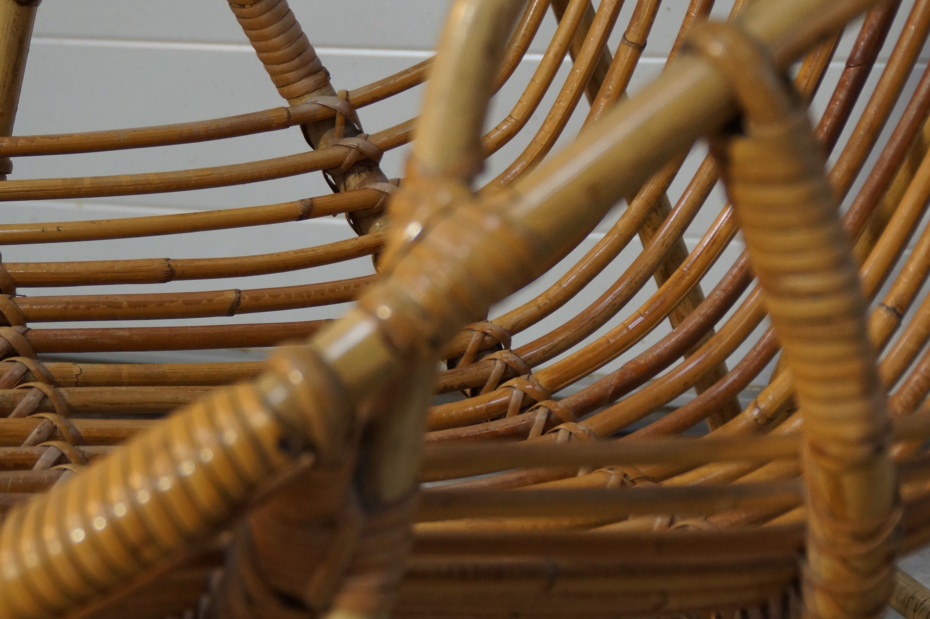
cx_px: 519
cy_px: 409
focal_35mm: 92
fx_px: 2375
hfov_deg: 22.1
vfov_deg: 14.8
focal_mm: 40
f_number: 4.5
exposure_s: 1/80
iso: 800
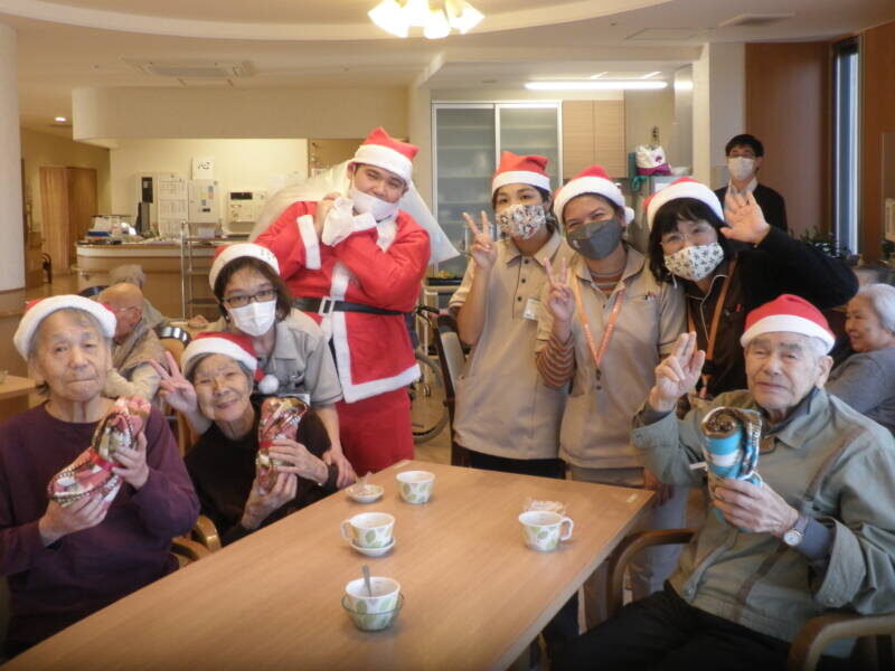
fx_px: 931
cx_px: 448
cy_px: 336
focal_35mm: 36
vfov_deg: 39.7
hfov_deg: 51.4
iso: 160
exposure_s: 1/20
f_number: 3.5
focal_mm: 6.3
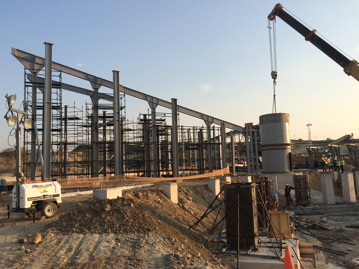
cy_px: 134
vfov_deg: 48.2
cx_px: 180
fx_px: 301
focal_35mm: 29
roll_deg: +3.8
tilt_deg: +6.6
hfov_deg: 61.7
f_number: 2.2
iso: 32
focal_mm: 4.15
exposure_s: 1/838
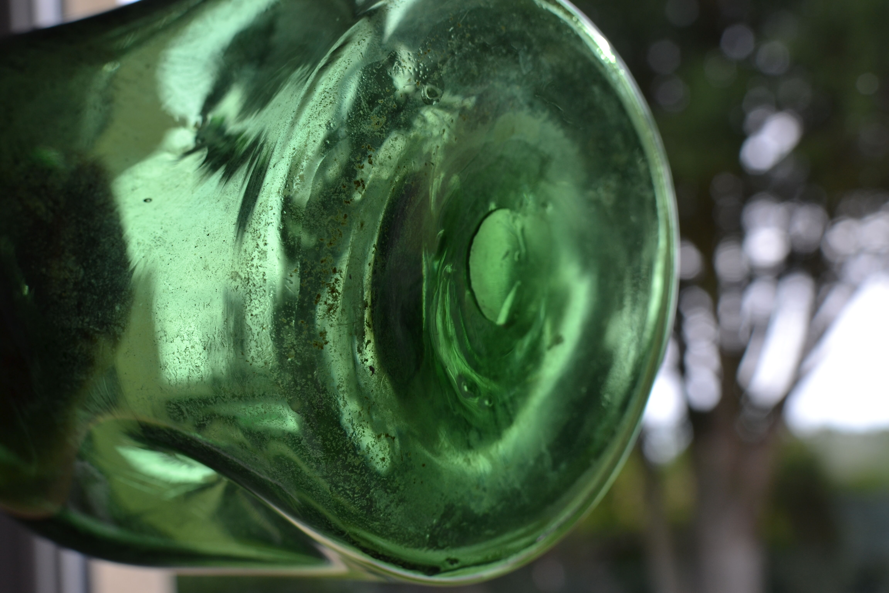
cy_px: 296
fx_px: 1296
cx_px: 444
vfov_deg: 25.8
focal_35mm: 52
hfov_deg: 37.9
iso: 220
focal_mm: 35
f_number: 5.6
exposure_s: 1/125
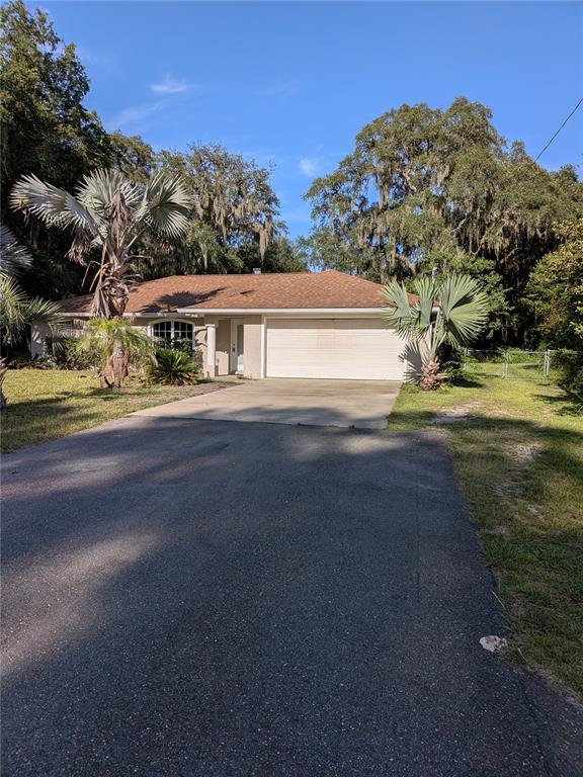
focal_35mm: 24
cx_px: 292
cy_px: 388
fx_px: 539
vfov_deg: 71.6
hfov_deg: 56.8
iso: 30
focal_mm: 4.53
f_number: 1.7
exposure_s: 1/2809
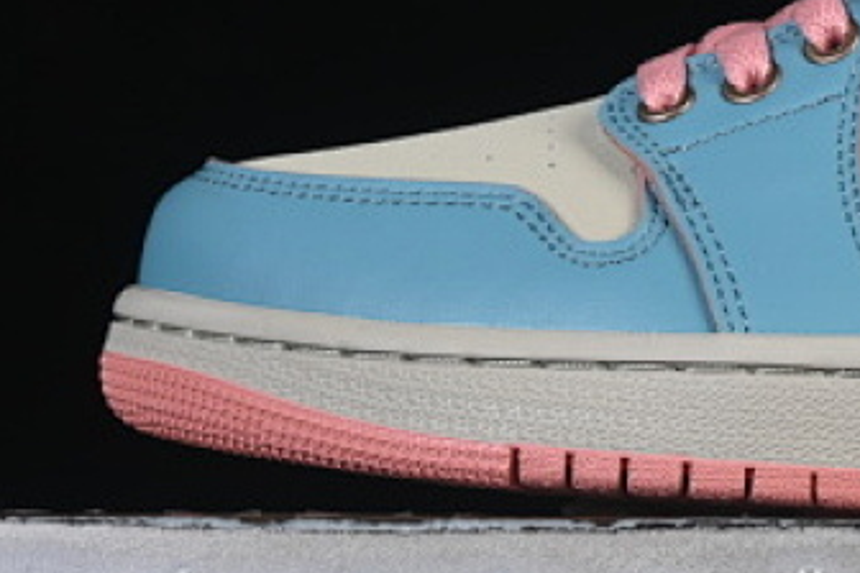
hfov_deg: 8.5
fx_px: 5757
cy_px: -49
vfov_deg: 5.7
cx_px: 1031
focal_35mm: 241
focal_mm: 50
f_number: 8
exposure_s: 1/80
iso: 160
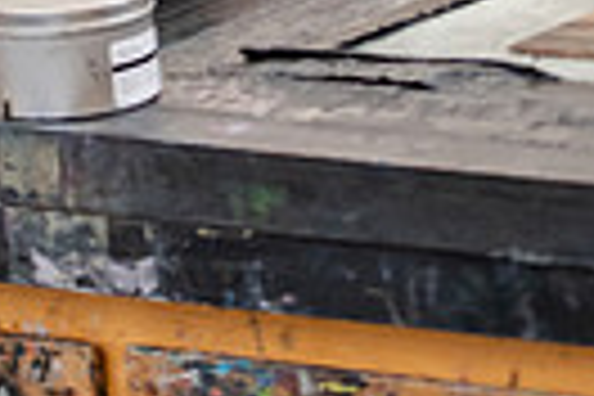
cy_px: -448
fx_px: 5082
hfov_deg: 6.6
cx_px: -117
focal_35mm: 308
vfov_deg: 4.4
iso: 800
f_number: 3.2
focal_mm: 70
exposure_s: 1/200
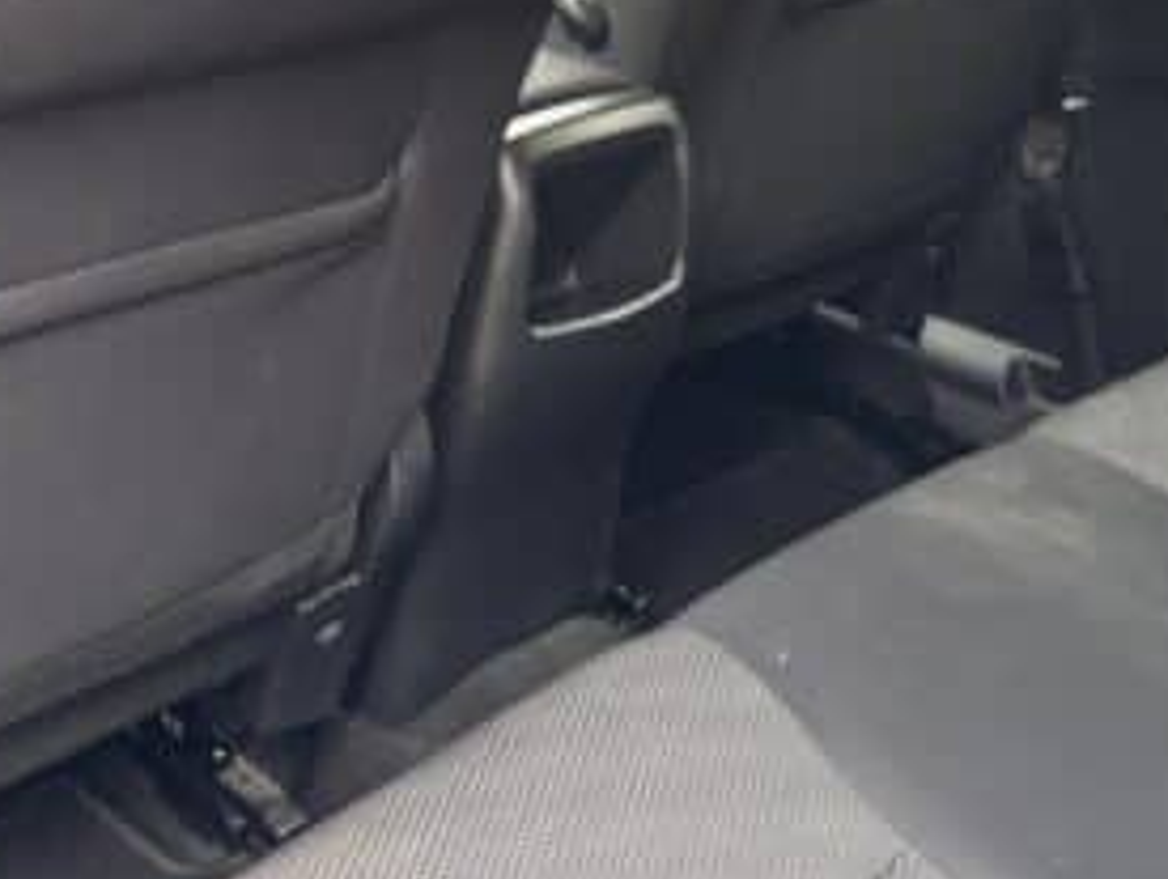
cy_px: 2
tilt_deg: -16.1
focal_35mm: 61
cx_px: 544
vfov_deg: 23.1
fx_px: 2061
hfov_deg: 31.6
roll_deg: -2.4
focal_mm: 6.76
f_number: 1.78
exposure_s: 1/60
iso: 800
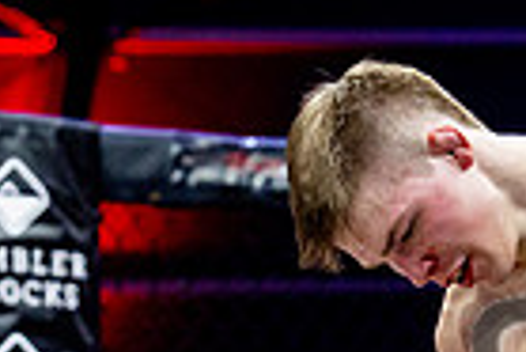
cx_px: 481
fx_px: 4271
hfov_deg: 7.0
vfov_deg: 4.7
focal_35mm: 292
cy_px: 365
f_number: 2.8
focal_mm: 70
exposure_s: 1/1250
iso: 3200
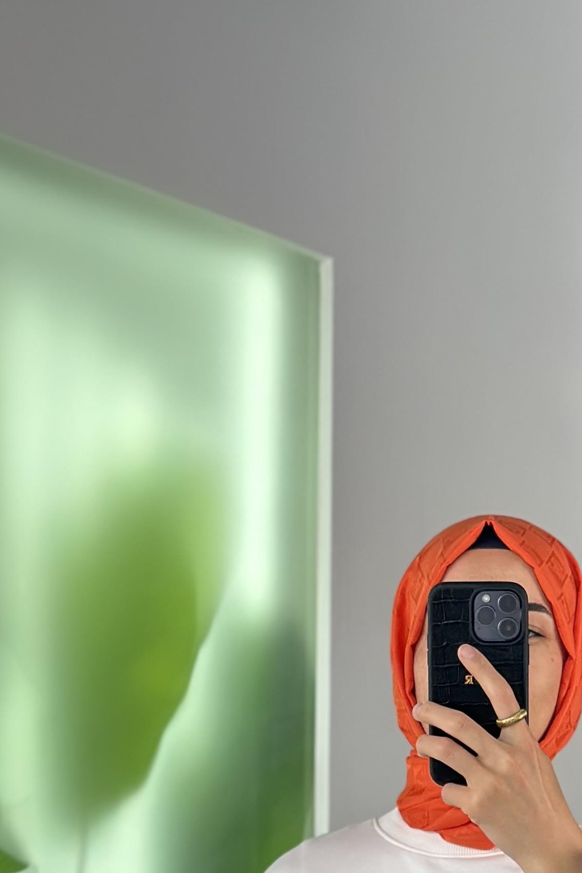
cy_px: 1007
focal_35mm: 118
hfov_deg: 11.6
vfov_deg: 16.7
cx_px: 467
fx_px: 2862
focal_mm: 6.86
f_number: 1.78
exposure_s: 1/274
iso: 80
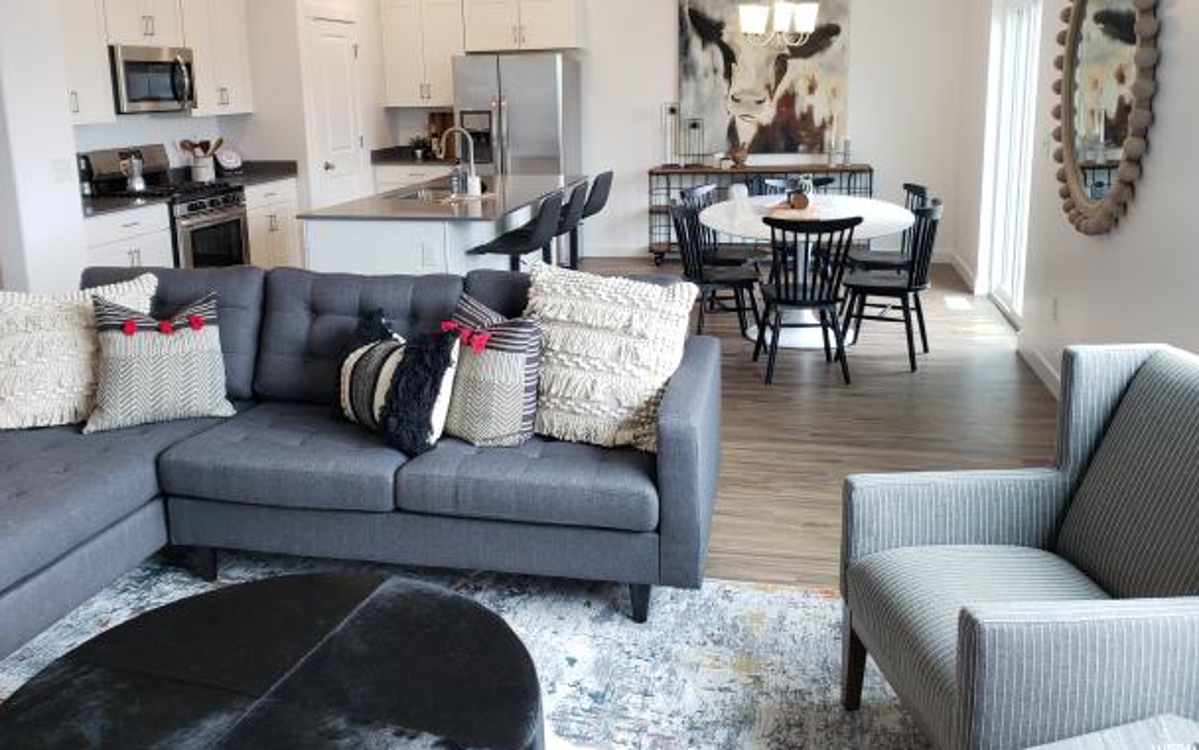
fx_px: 948
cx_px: 584
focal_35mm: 29
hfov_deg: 64.6
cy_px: 284
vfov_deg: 42.8
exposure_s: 1/60
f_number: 2.4
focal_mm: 4.3
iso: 100
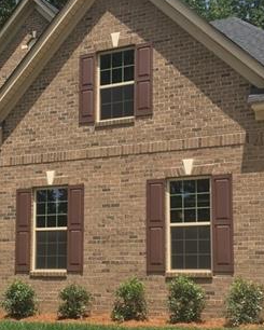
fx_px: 693
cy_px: 197
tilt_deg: +9.6
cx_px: 33
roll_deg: -1.3
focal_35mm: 71
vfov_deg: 26.7
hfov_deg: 21.2
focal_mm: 4.15
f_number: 2.2
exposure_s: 1/986
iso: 25
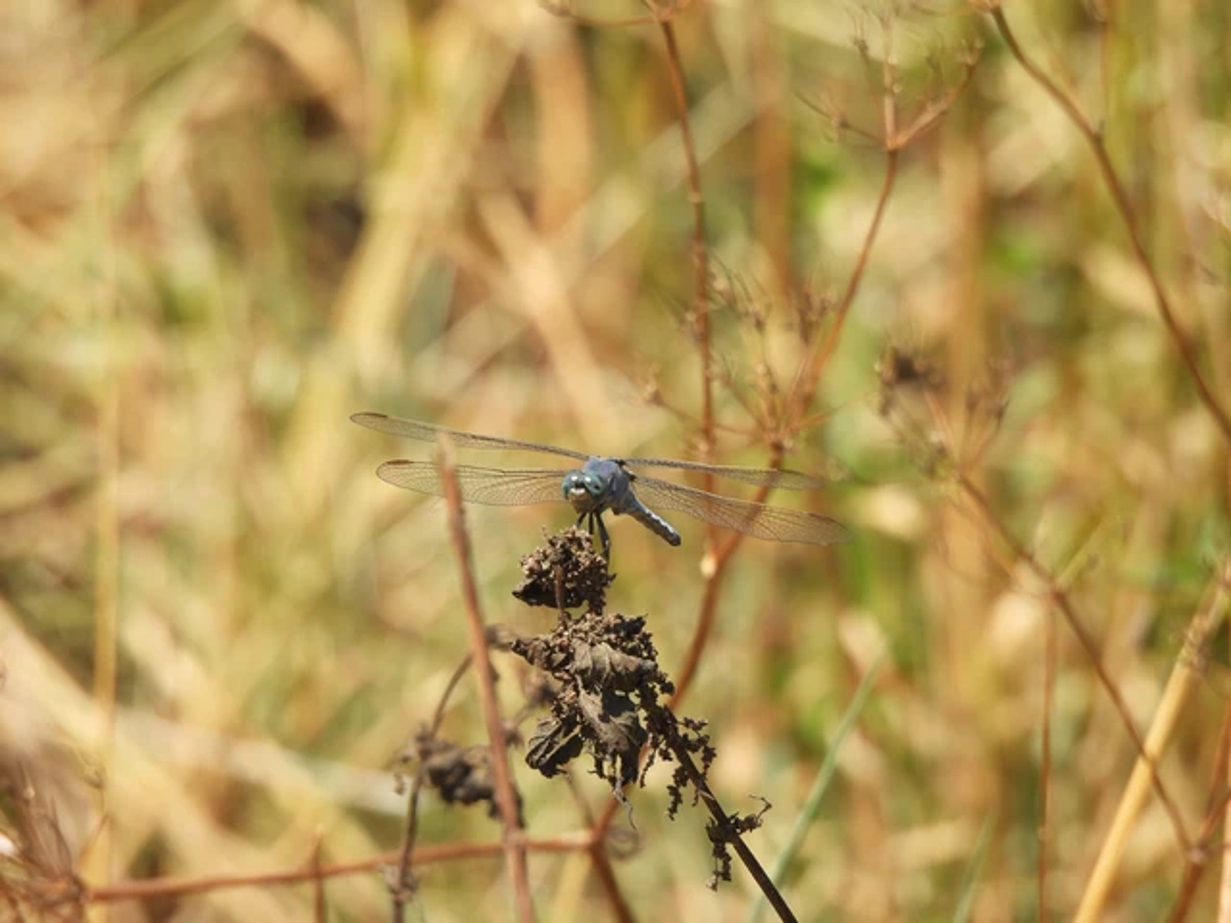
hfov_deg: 2.3
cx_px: 616
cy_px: 462
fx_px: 30227
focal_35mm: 850
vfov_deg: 1.7
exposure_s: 1/320
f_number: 6.3
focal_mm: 152
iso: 100
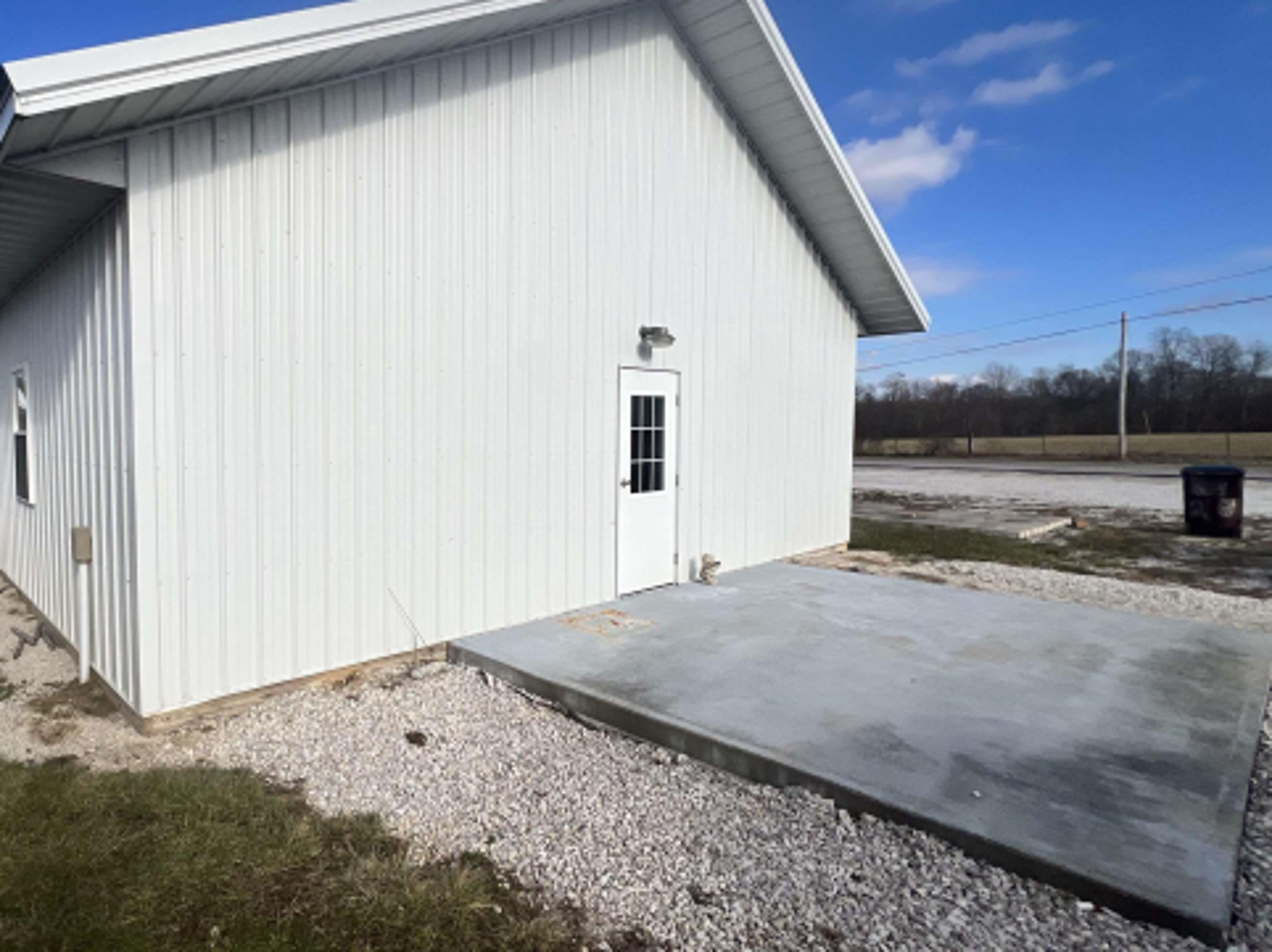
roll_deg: +0.0
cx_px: 408
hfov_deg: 84.3
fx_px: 661
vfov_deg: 71.5
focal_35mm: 18
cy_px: 467
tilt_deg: -3.8
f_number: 1.8
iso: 32
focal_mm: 1.57
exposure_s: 1/3311
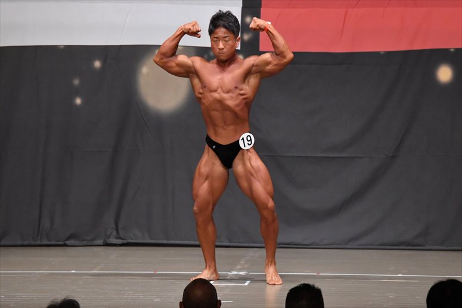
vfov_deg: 5.7
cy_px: 154
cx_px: 231
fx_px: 3079
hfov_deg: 8.6
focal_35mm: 240
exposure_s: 1/400
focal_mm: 160
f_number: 5.6
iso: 6400
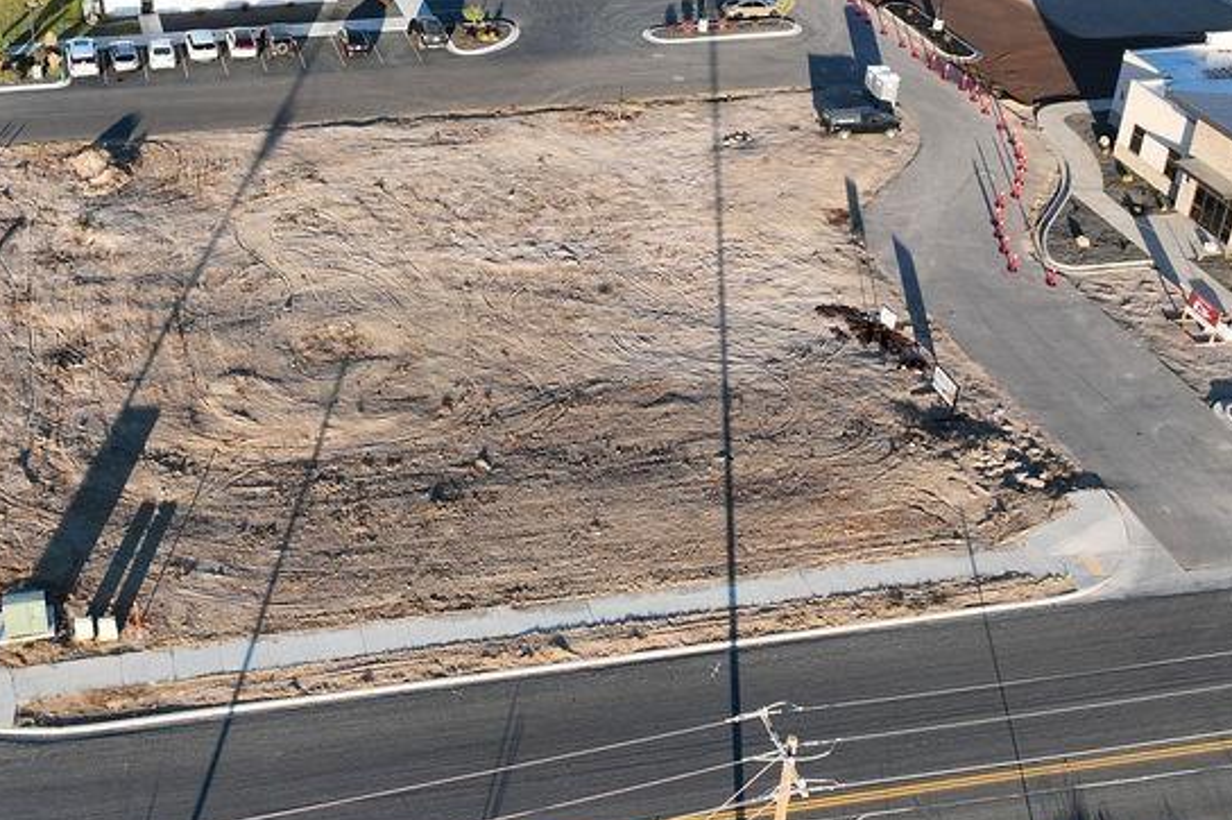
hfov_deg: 41.2
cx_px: 376
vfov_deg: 28.4
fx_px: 1607
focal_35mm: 47
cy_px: 266
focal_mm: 12.29
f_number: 2.8
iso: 220
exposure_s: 1/120
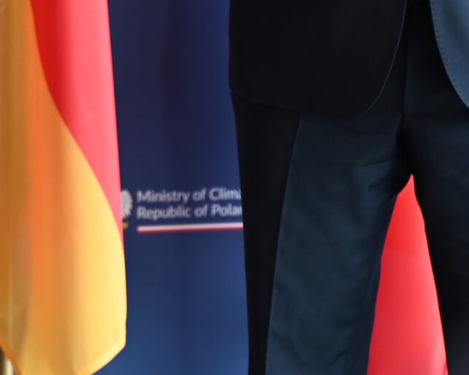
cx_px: -75
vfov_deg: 5.5
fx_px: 3873
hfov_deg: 6.9
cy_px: -157
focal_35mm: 279
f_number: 2.8
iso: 500
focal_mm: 75
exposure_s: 1/125
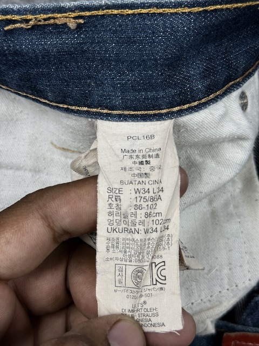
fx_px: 479
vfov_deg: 39.7
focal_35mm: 48
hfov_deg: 30.3
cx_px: 130
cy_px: 173
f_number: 1.78
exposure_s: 1/203
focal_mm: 6.76
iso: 50
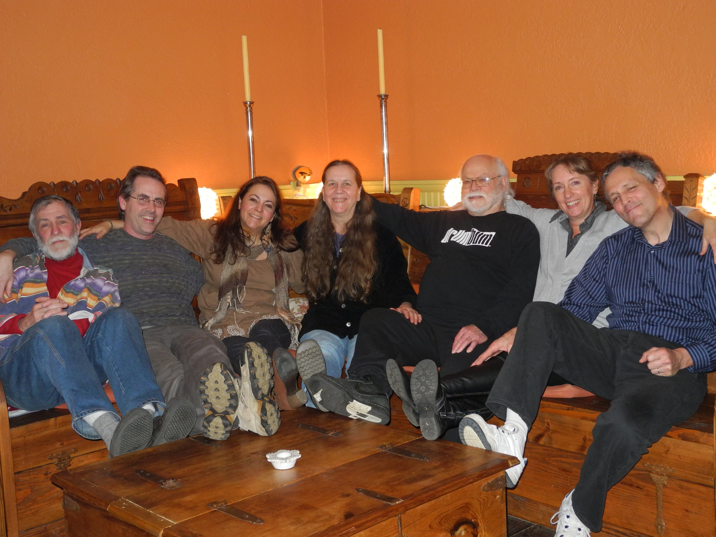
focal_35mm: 45
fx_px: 931
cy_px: 268
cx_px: 358
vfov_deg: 32.2
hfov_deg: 42.1
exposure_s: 1/30
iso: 360
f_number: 3.2
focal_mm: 9.7
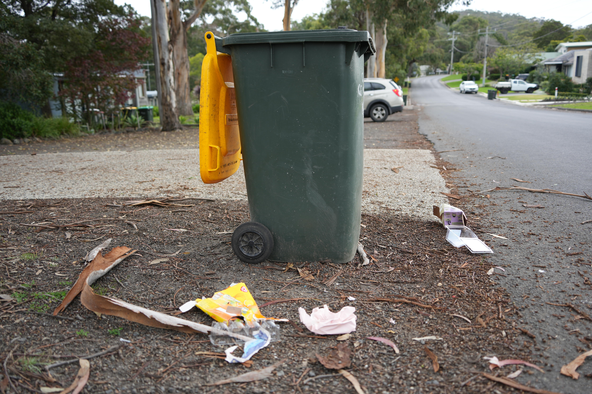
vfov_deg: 43.6
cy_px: 197
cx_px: 296
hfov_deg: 61.9
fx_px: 493
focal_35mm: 30
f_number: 2.8
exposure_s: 1/100
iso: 100
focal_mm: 30
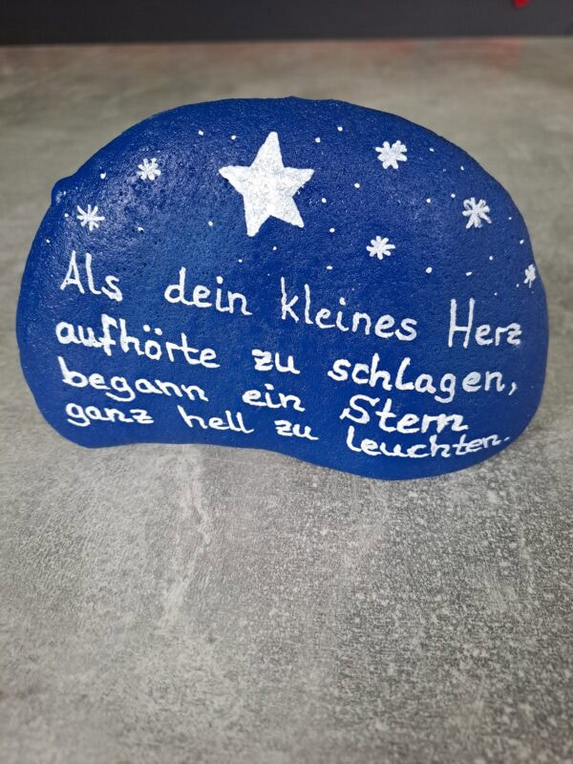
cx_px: 286
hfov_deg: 54.9
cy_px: 382
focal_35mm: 25
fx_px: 552
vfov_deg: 69.4
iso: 125
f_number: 1.8
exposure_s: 1/50
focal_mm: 4.7
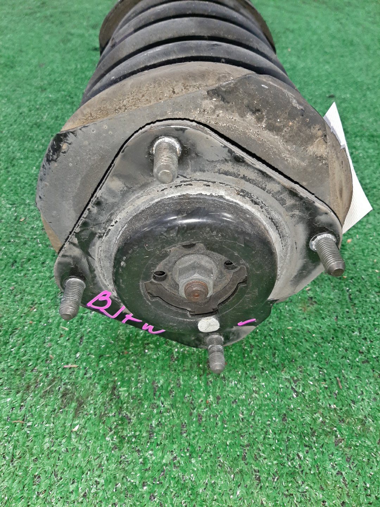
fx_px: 381
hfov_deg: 53.1
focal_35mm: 26
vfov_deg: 67.3
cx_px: 190
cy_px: 254
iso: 192
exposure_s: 1/33
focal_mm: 3.93
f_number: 1.7
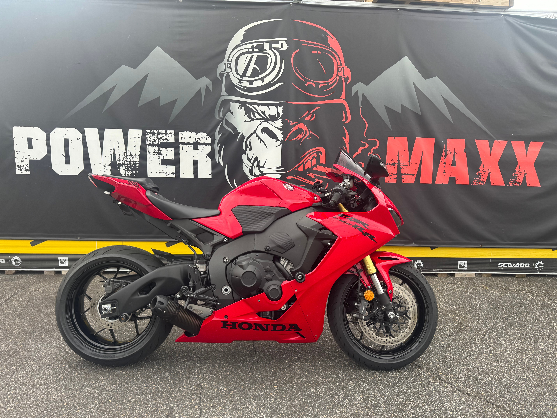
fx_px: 386
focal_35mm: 24
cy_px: 209
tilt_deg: -6.0
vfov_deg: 56.8
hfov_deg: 71.6
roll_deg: -1.5
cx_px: 278
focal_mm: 6.76
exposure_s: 1/604
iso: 80
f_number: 1.78
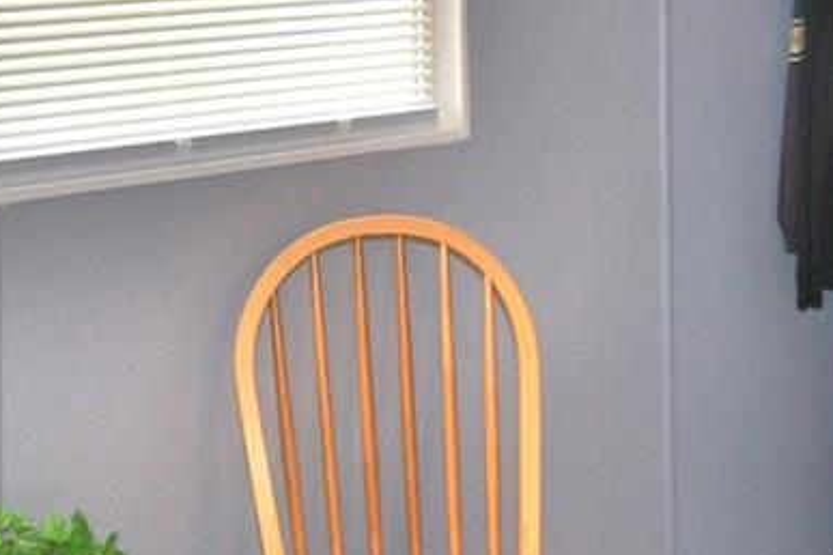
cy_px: -112
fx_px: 1434
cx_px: 415
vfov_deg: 20.5
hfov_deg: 32.4
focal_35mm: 62
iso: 200
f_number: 4.5
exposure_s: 1/50
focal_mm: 10
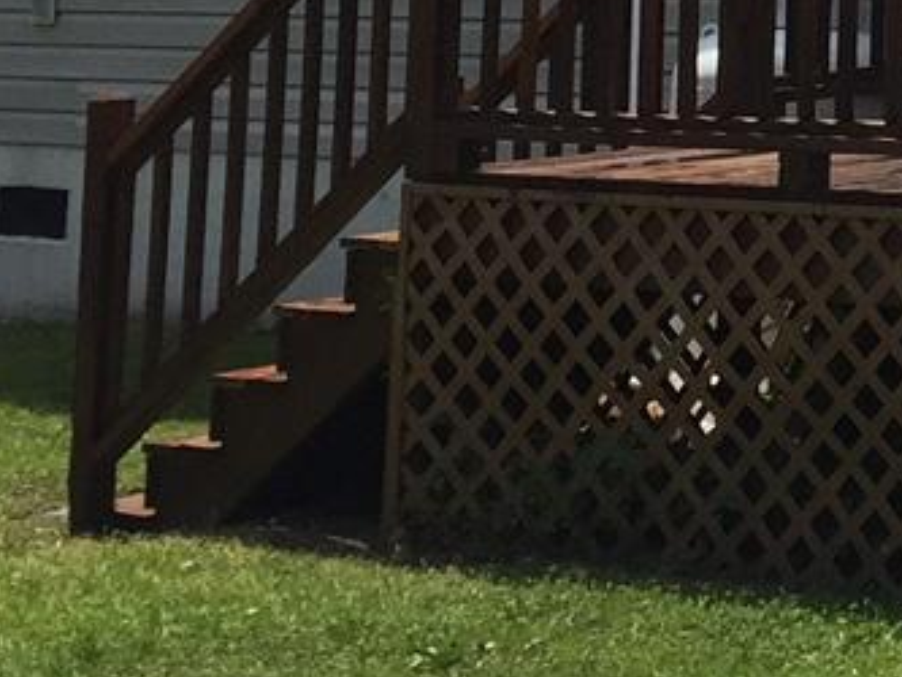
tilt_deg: +10.6
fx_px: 3701
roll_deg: -2.3
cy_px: -666
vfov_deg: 9.7
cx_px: 1571
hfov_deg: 12.8
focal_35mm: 142
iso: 32
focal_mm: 4.15
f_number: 2.2
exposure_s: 1/2825
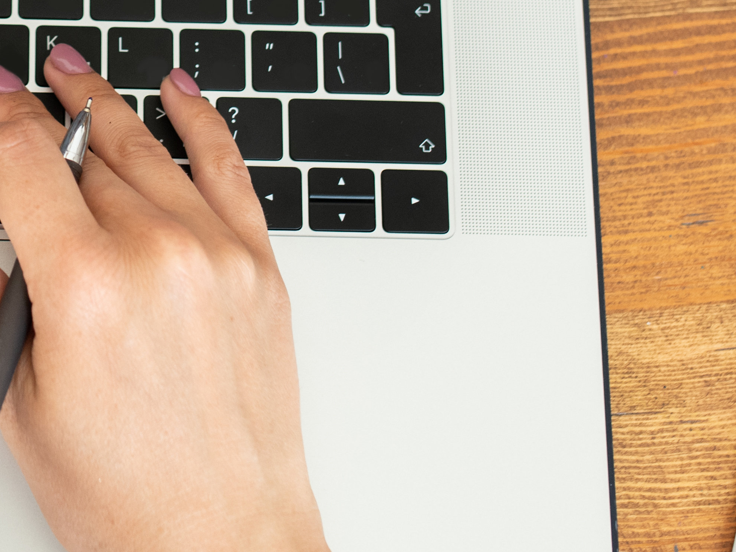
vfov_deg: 10.4
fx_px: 2977
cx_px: -118
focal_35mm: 140
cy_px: -168
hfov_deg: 13.7
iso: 400
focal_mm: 35
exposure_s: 1/160
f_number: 3.2
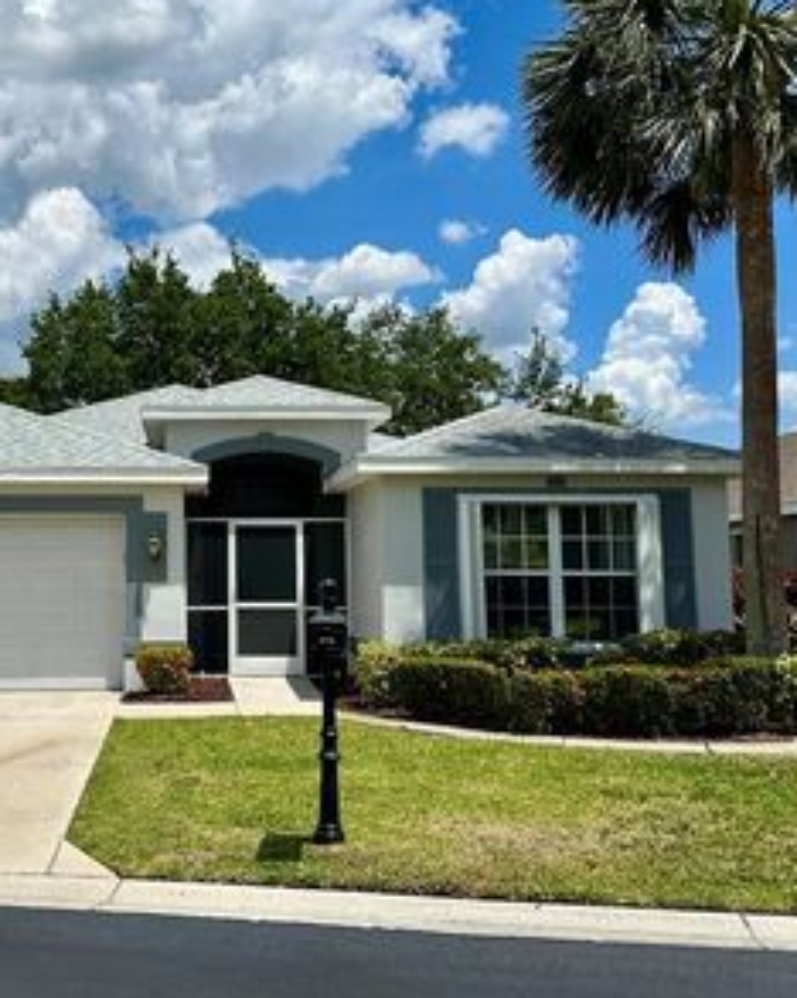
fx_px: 1181
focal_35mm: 40
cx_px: 184
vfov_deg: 45.7
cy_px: 445
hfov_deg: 36.3
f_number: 1.78
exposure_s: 1/9709
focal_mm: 6.86
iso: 80
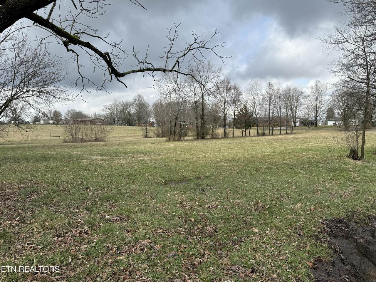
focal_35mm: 24
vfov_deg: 56.8
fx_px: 261
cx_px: 188
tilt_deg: -1.9
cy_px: 141
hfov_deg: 71.6
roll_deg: -0.9
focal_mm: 6.76
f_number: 1.78
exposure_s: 1/2445
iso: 80
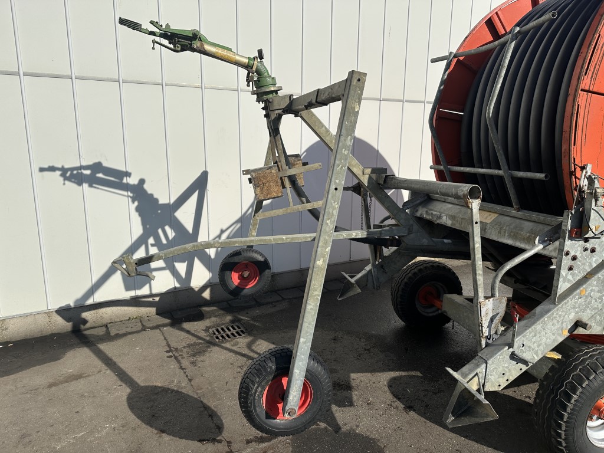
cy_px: 226
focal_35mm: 24
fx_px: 419
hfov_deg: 71.6
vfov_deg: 56.8
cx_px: 302
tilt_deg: -9.2
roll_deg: +0.4
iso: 80
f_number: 1.78
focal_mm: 6.86
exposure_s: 1/10753
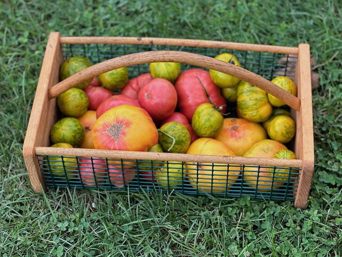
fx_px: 770
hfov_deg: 25.0
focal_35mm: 78
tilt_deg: -49.9
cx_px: 169
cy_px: 128
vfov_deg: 18.9
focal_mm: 9
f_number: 2.8
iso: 32
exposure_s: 1/121
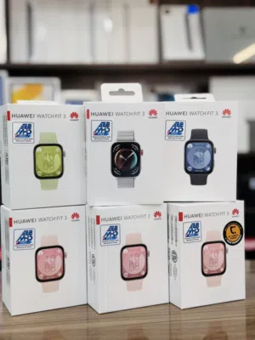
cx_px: 128
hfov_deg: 30.3
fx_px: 471
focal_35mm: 48
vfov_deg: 39.7
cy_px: 170
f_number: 1.78
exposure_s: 1/121
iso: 50
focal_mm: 6.76
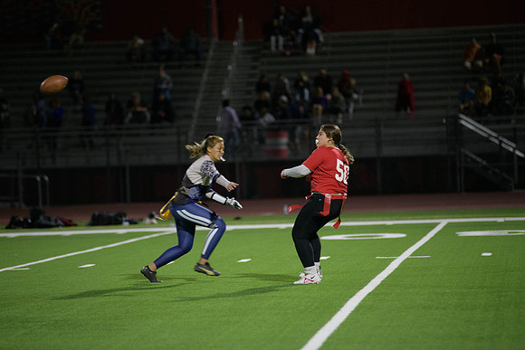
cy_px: 175
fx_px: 2917
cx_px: 262
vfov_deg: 6.9
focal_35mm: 200
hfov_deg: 10.3
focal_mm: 200
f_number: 2.8
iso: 2800
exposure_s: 1/640
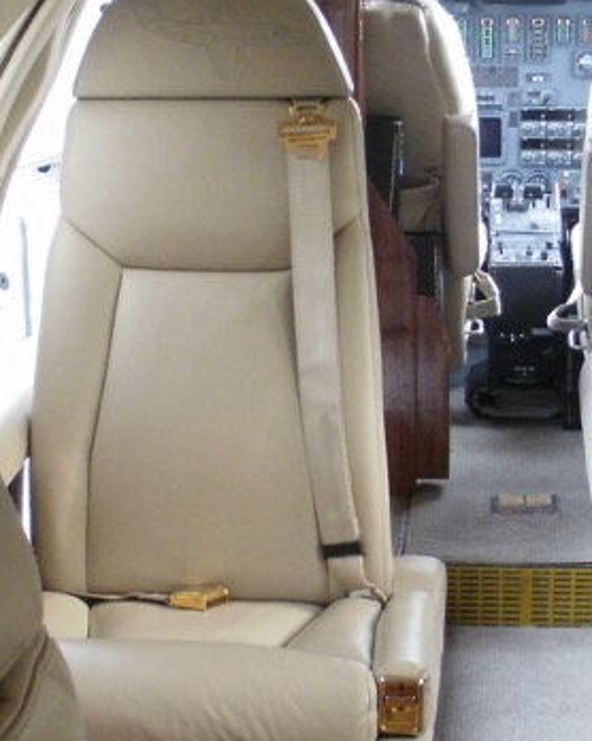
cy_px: 422
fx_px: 2214
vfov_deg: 19.0
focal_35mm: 101
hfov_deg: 15.2
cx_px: 415
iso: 200
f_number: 3.5
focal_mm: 6.3
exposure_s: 1/40
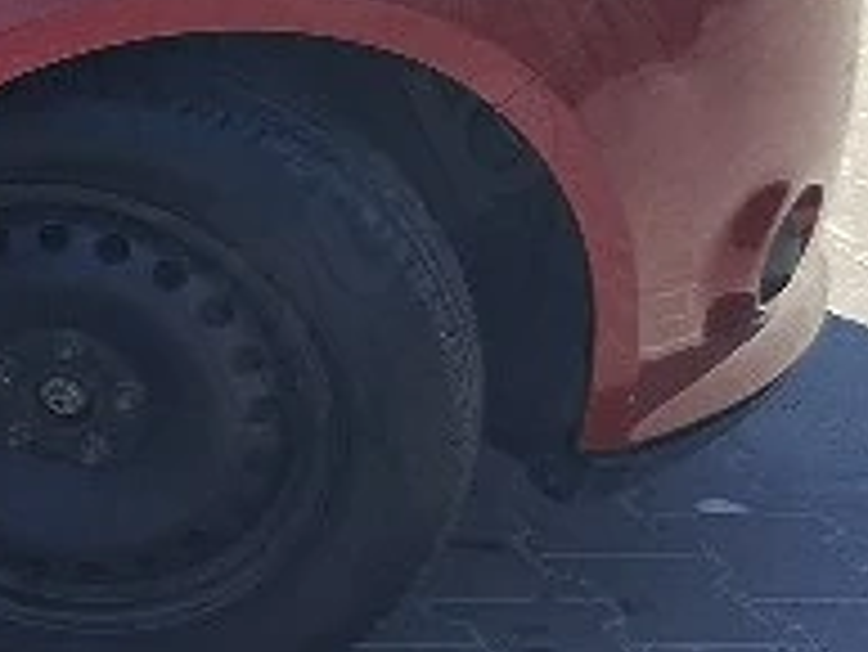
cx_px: -1376
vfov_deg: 12.4
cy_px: 54
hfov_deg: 12.2
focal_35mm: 119
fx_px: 2986
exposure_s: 1/1111
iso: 50
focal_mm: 5.54
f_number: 1.8
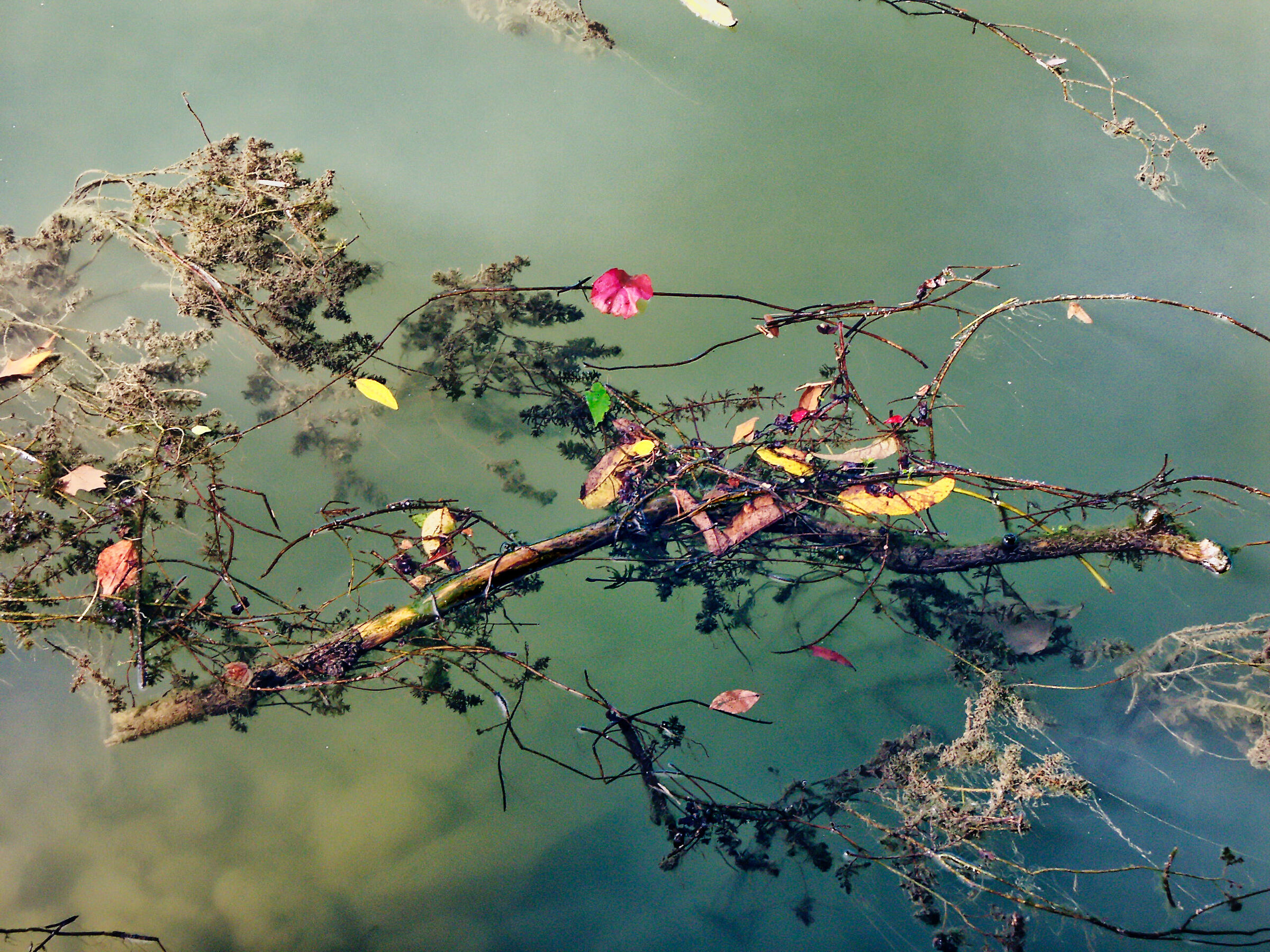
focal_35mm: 113
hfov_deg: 17.4
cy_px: 476
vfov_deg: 13.1
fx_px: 4146
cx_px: 635
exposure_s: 1/90
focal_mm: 28.06
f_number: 4.5
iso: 100
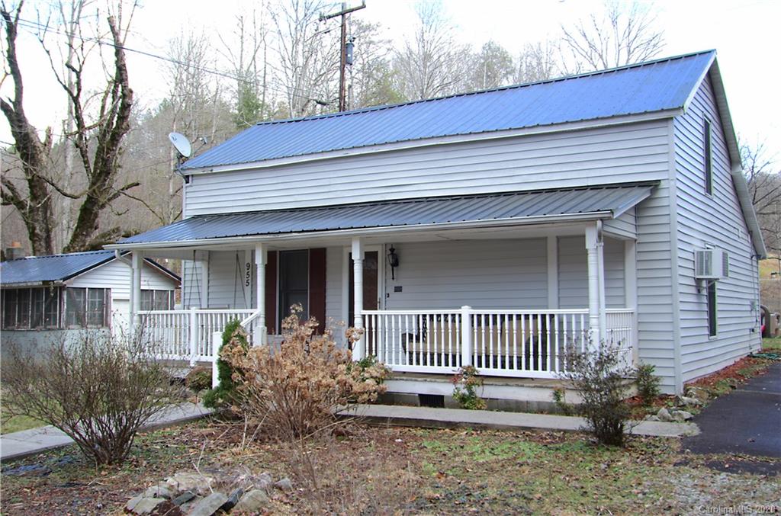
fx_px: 779
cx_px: 390
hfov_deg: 53.3
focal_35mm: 36
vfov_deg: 36.7
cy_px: 258
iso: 160
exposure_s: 1/80
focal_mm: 24
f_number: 4.5
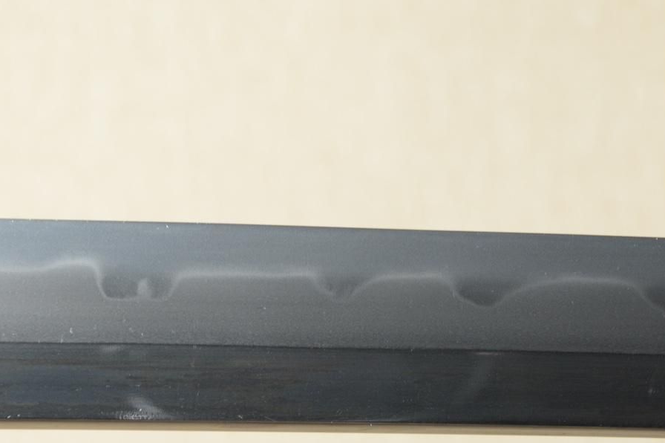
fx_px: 3245
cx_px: 328
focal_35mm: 176
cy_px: 273
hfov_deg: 11.7
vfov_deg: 7.8
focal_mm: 75
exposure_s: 1/2
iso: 400
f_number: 11
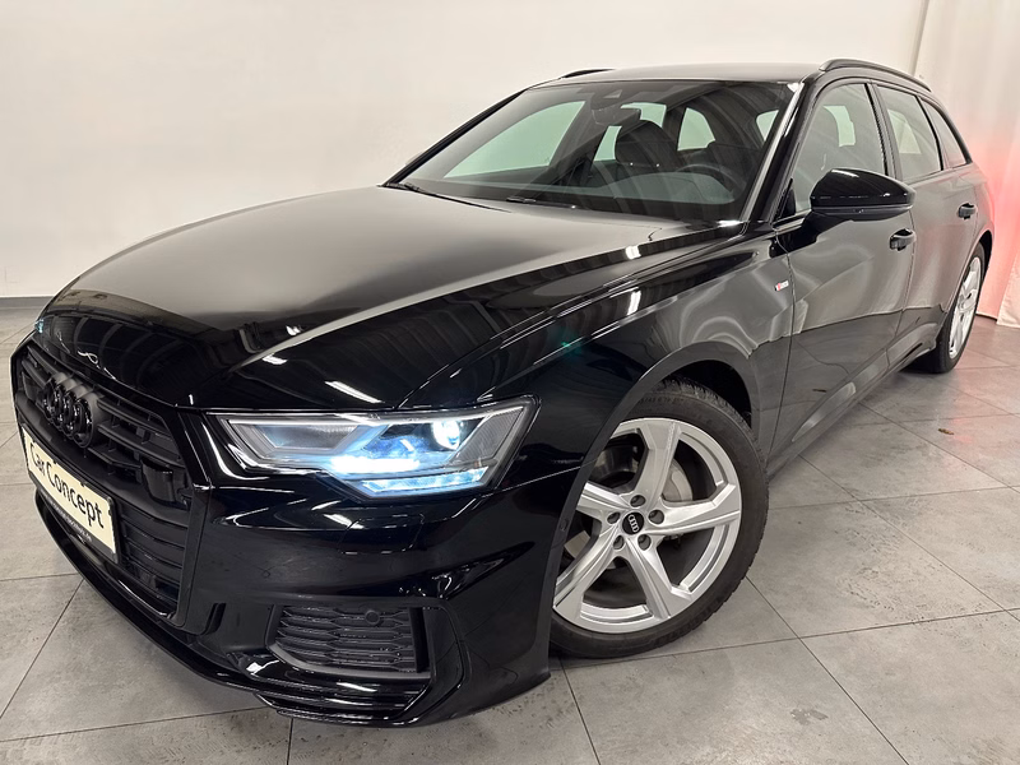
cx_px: 510
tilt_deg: -19.7
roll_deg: -1.0
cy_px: 382
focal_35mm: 24
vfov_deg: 56.8
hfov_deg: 71.6
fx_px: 707
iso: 400
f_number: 1.78
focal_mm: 6.86
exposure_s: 1/50
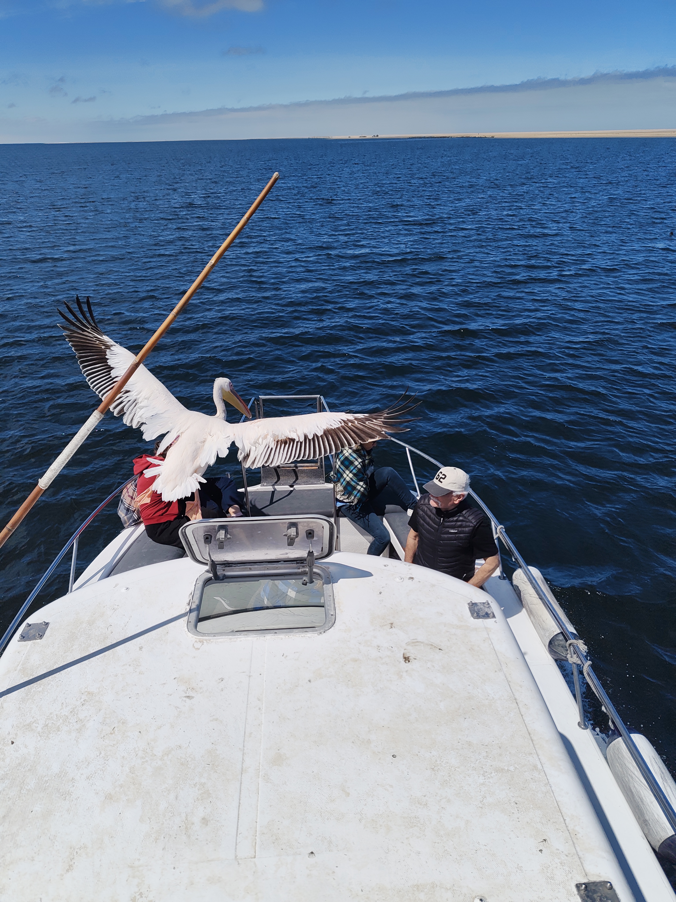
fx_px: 625
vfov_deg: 71.6
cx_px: 338
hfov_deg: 56.8
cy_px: 451
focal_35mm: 24
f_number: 1.88
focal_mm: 5.56
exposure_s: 1/2567
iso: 50
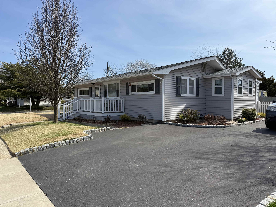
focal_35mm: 24
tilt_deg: -1.2
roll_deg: -0.4
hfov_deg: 71.6
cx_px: 138
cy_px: 104
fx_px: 191
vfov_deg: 56.8
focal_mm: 6.76
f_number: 1.78
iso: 80
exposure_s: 1/4975
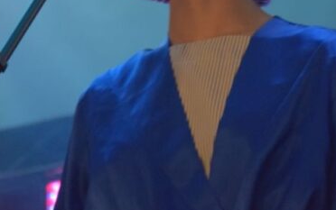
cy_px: -7
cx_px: 188
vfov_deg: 4.5
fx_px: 2657
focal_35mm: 290
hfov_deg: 7.2
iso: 3200
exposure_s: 1/60
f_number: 5.6
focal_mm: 92
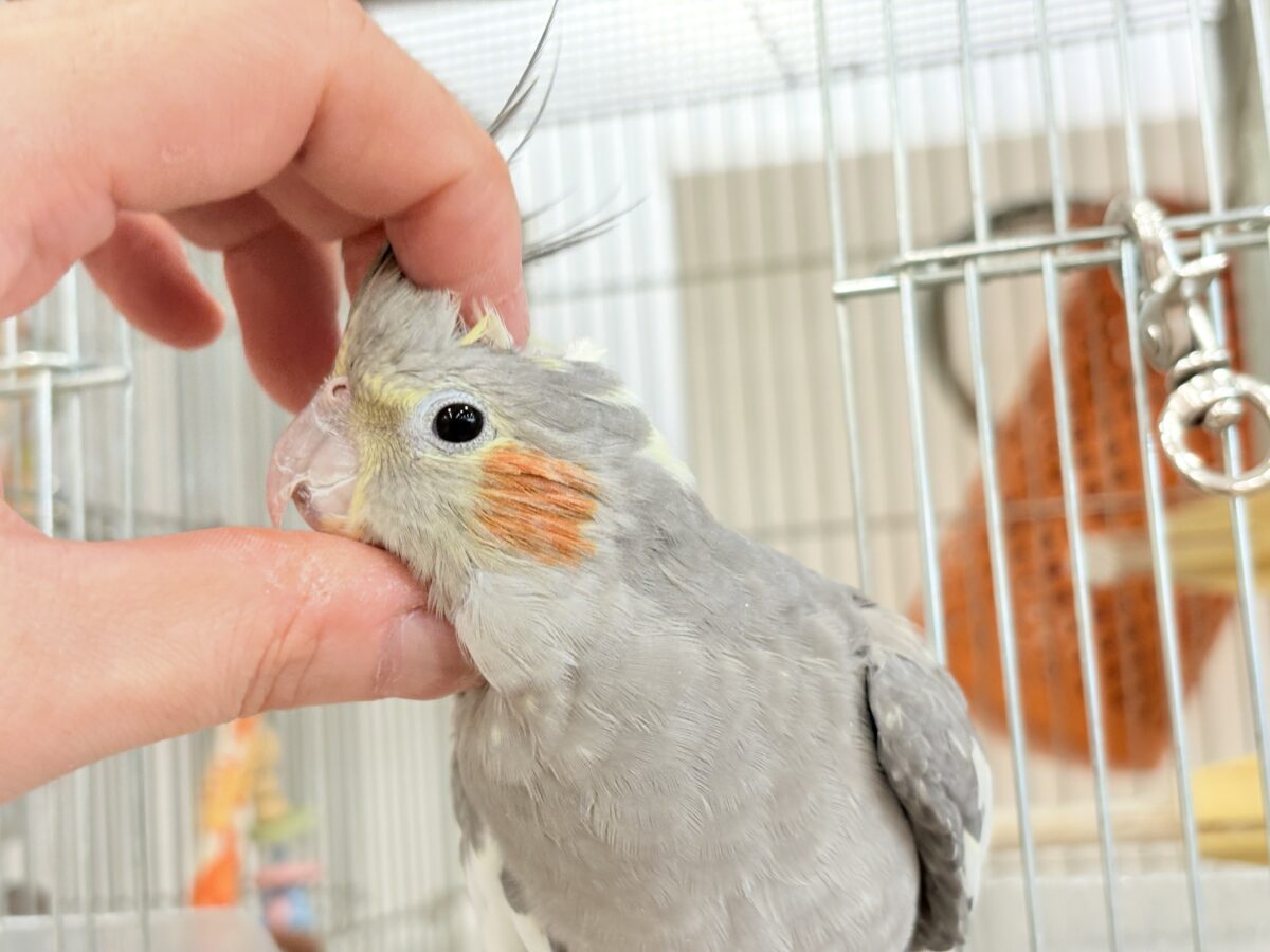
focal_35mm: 52
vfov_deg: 28.0
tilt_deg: +8.1
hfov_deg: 36.8
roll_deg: +4.1
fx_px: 1908
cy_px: 476
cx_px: 635
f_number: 1.6
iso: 80
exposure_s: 1/50
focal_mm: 5.96
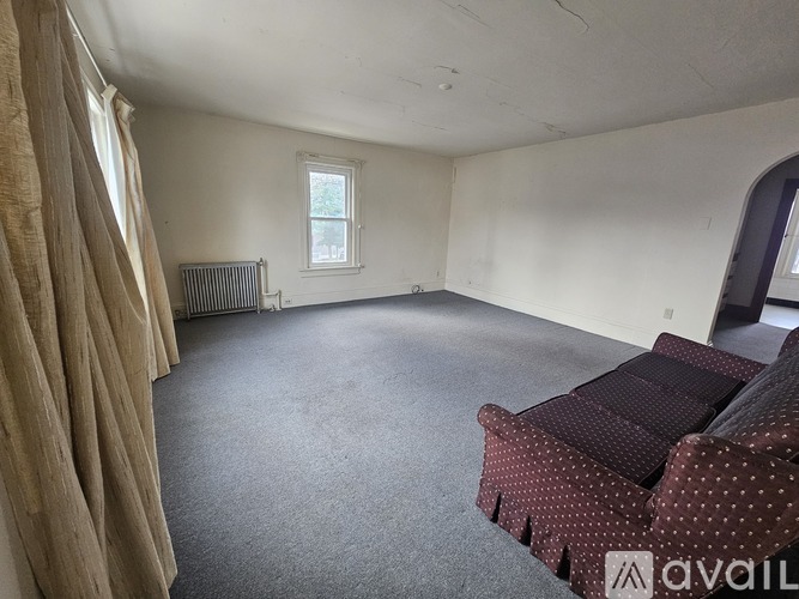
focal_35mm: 13
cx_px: 400
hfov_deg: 106.2
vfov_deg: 89.9
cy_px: 300
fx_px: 300
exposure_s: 1/77.4
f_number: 2.2
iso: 250
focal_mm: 2.2
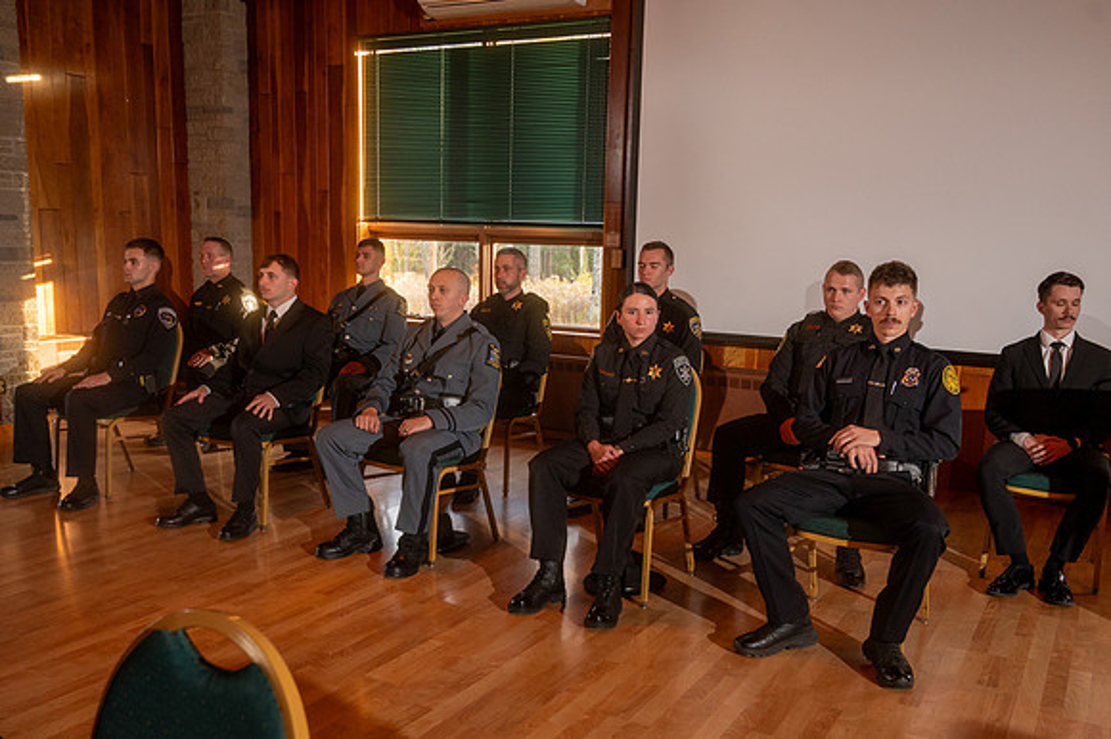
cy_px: 433
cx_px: 556
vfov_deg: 38.7
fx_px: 1048
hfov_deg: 55.8
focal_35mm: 34
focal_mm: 29
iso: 1000
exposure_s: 1/200
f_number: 4
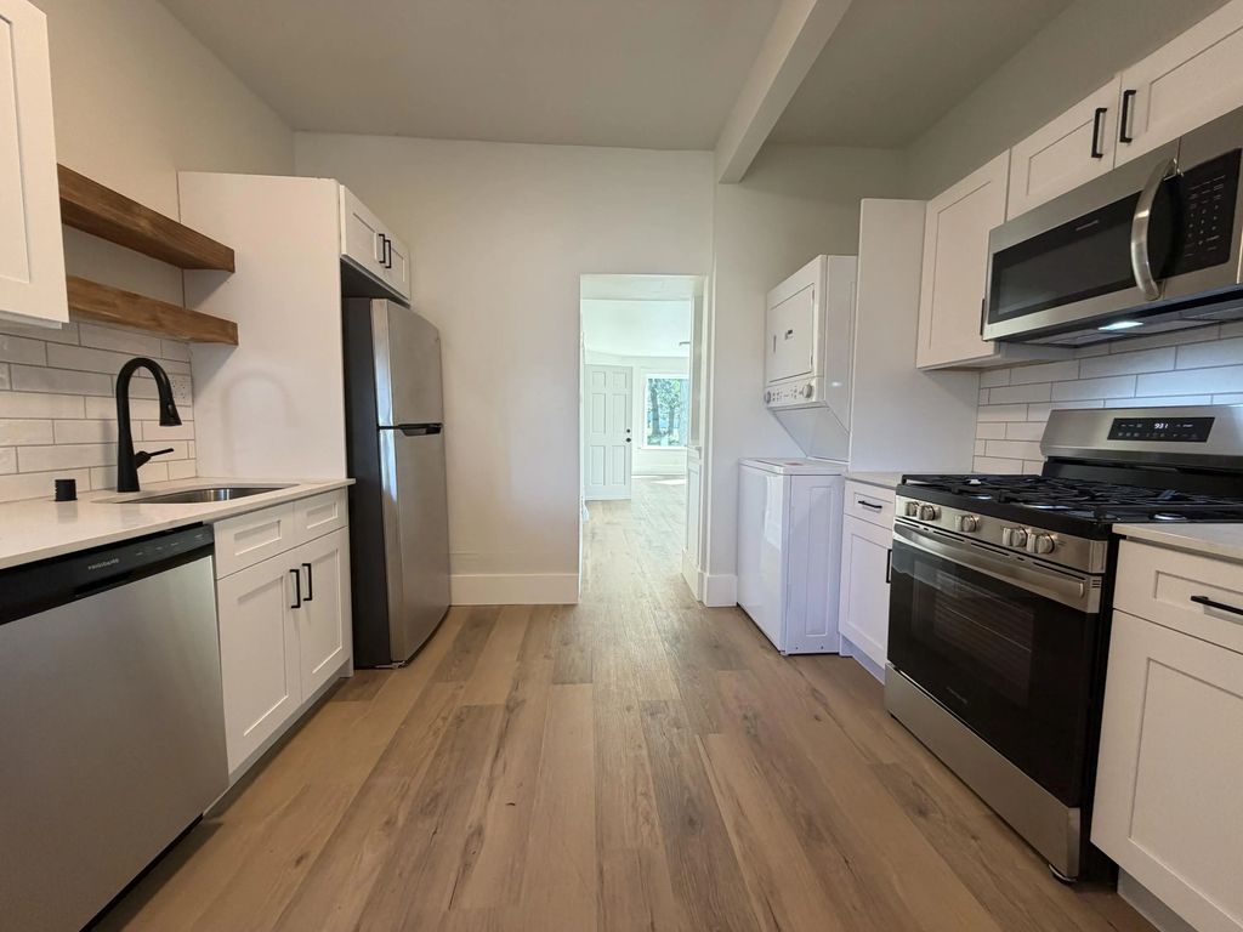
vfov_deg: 85.7
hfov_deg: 102.1
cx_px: 622
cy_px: 466
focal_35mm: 14
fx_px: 503
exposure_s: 1/60
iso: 200
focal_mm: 2.22
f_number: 2.2
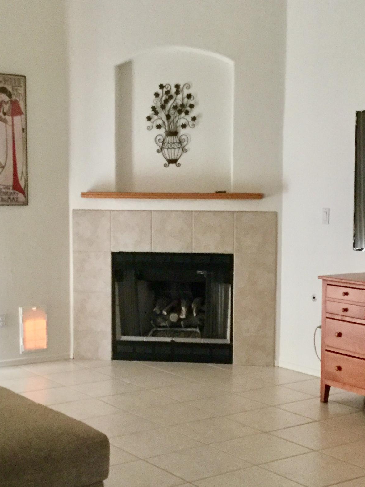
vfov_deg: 32.6
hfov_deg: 24.8
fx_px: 829
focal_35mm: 59
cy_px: 297
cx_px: 208
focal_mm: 3.3
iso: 160
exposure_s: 1/30
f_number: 2.4
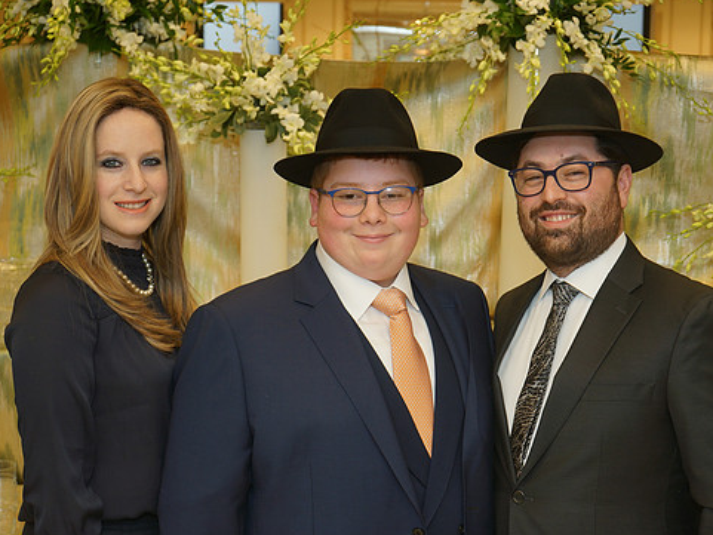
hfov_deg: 33.2
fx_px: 1195
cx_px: 399
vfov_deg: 25.2
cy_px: 268
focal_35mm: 58
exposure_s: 1/100
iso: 400
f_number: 5.6
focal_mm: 50
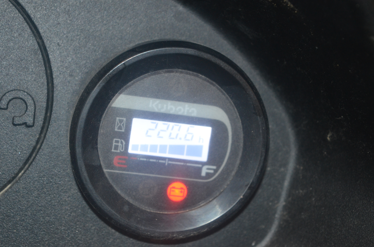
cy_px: 124
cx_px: 187
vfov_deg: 16.5
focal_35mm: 82
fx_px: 855
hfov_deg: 24.7
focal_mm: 55
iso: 1400
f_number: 5.6
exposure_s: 1/60
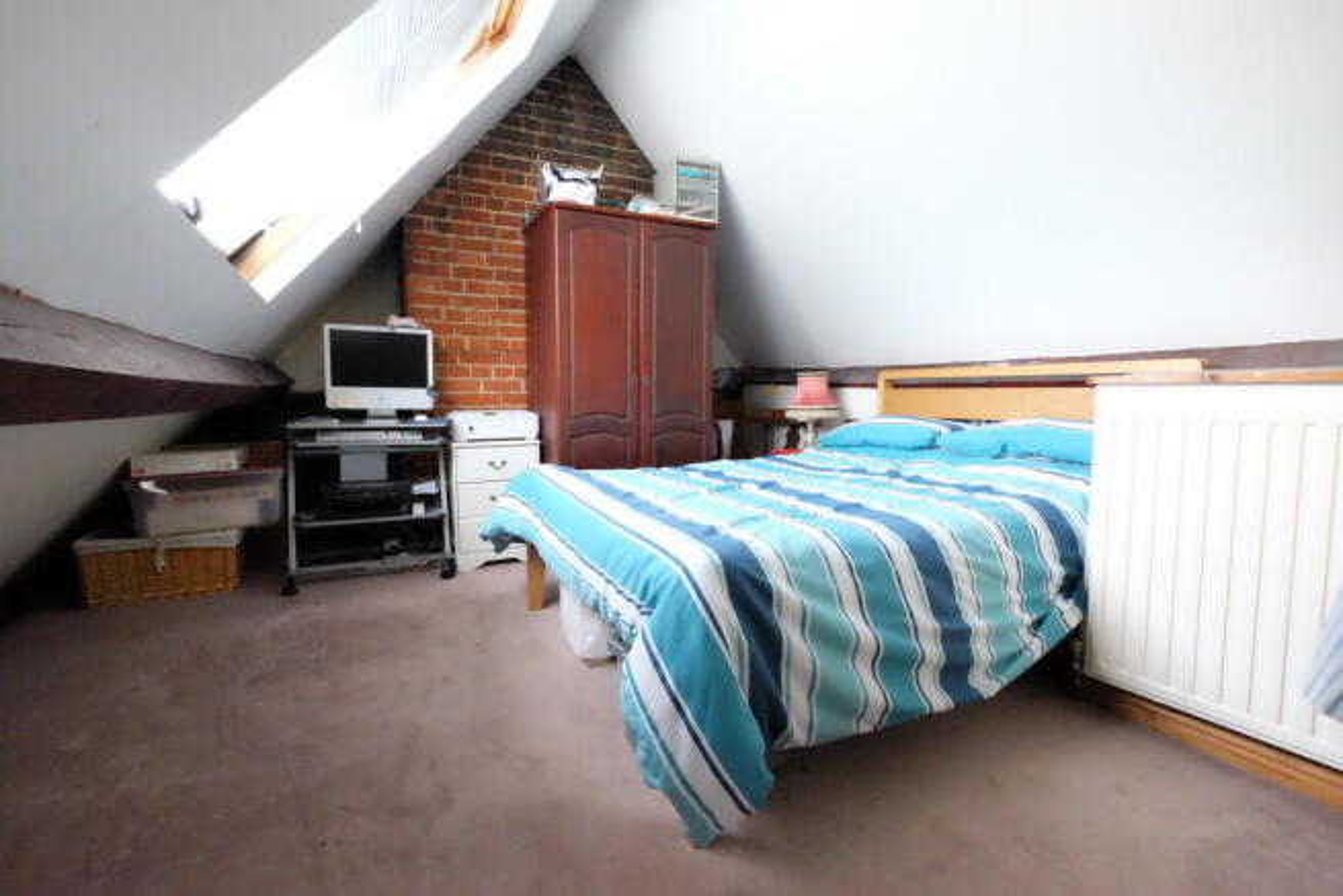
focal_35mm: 15
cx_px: 672
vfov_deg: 77.4
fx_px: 560
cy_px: 448
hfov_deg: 100.4
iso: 12800
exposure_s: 1/150
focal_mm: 10
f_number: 5
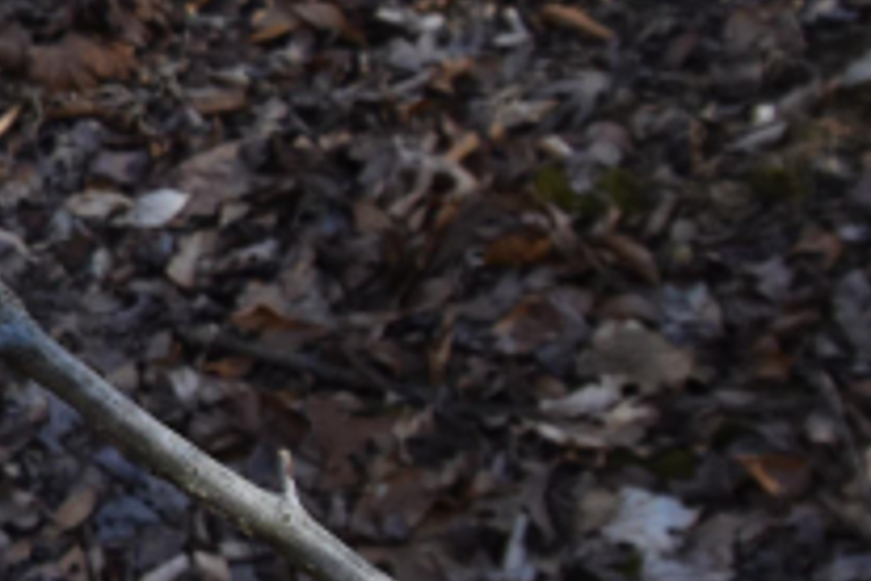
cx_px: -597
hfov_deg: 17.6
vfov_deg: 14.0
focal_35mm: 98
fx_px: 2371
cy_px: 269
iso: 400
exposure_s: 1/250
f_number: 8
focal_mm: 18
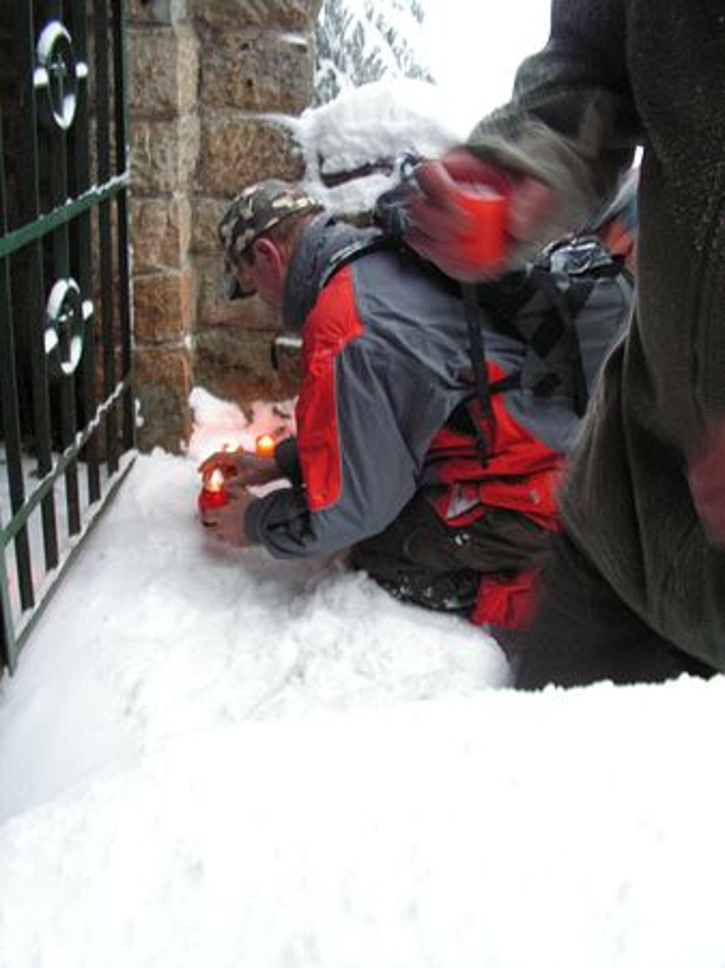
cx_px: 362
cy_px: 484
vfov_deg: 51.4
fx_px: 1006
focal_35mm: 36
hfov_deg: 39.6
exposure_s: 1/10
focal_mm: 6
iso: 160
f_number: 4.8
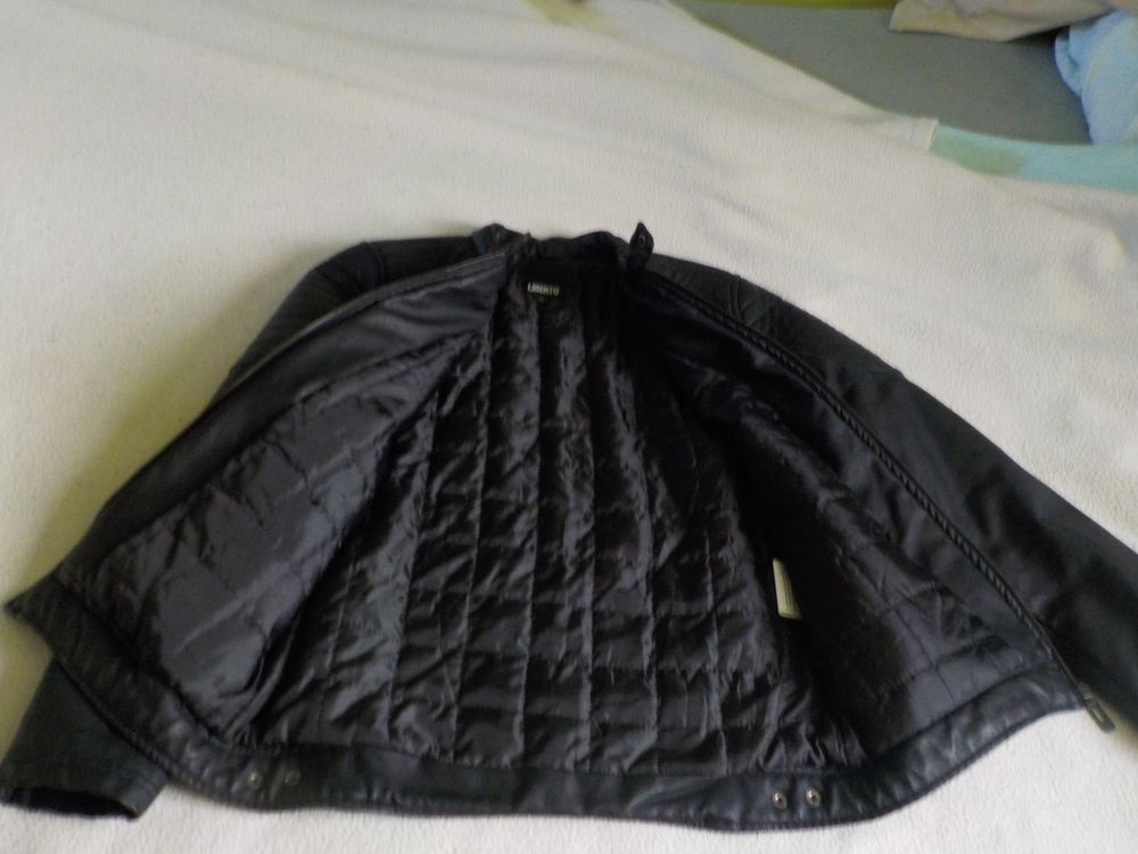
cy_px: 427
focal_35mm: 30
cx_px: 569
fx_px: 986
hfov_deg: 60.0
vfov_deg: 46.8
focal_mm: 4.1
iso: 450
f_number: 3.3
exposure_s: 1/15
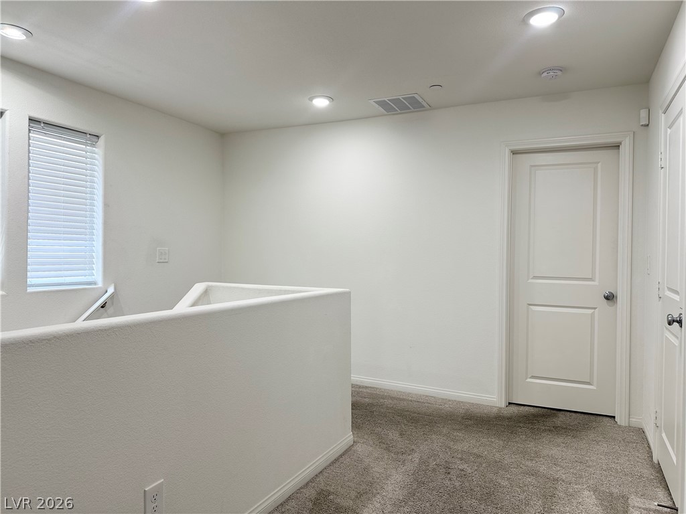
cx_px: 343
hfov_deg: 71.6
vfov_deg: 56.8
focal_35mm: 24
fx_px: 476
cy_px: 257
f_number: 1.78
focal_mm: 6.86
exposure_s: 1/120
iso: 80
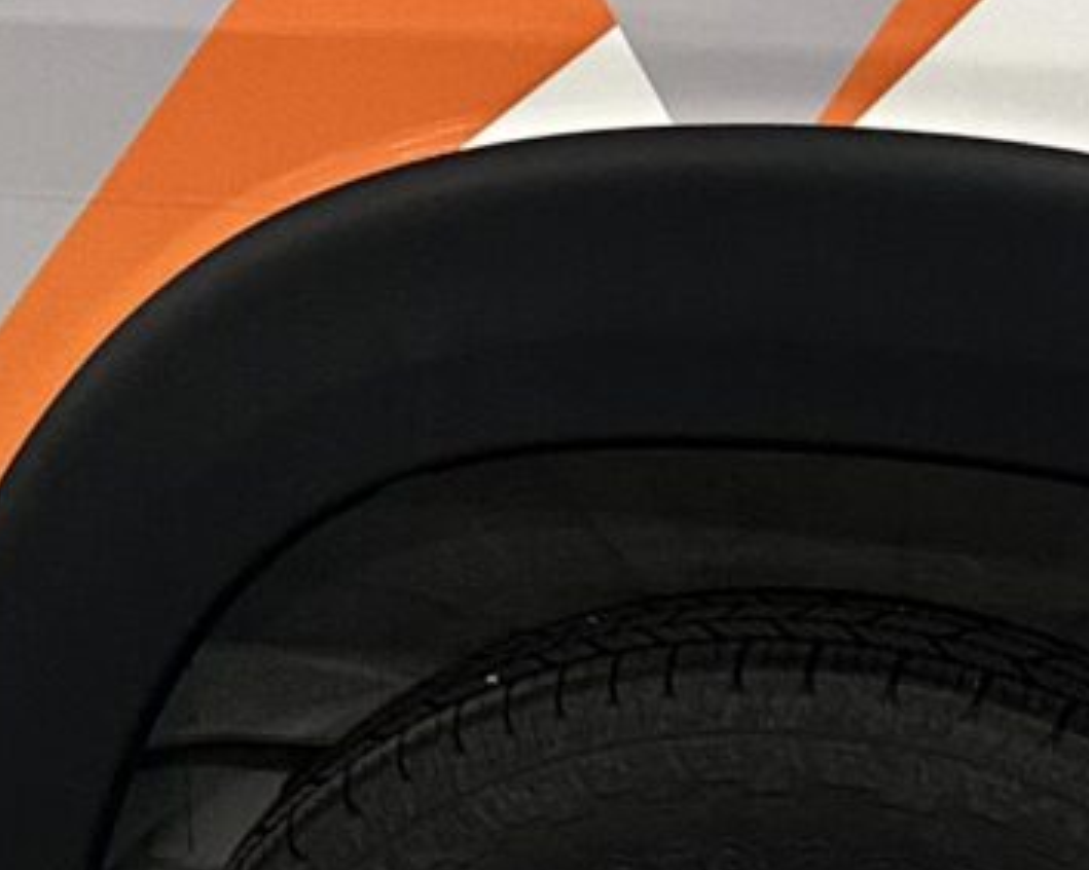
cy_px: -154
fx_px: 5476
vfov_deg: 9.0
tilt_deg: -9.5
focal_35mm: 170
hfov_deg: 10.7
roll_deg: -1.0
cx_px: -824
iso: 200
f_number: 1.78
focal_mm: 6.86
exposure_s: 1/60
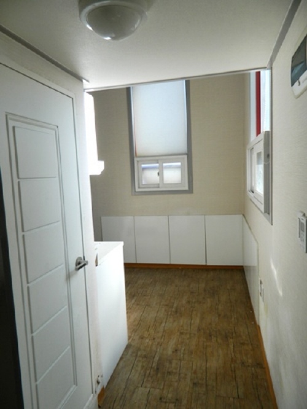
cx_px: 154
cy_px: 204
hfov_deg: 54.9
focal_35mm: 25
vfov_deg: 69.4
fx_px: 295
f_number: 3.1
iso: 80
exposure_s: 1/160
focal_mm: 4.5
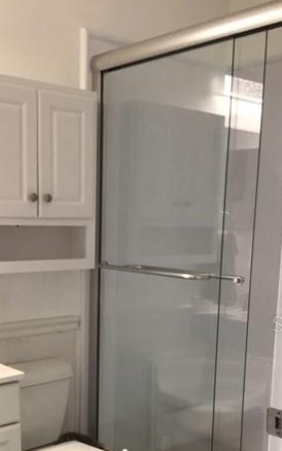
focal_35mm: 48
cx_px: 122
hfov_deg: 26.9
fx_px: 590
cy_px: 323
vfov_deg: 40.9
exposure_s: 1/30
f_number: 2.4
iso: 50
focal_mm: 3.3
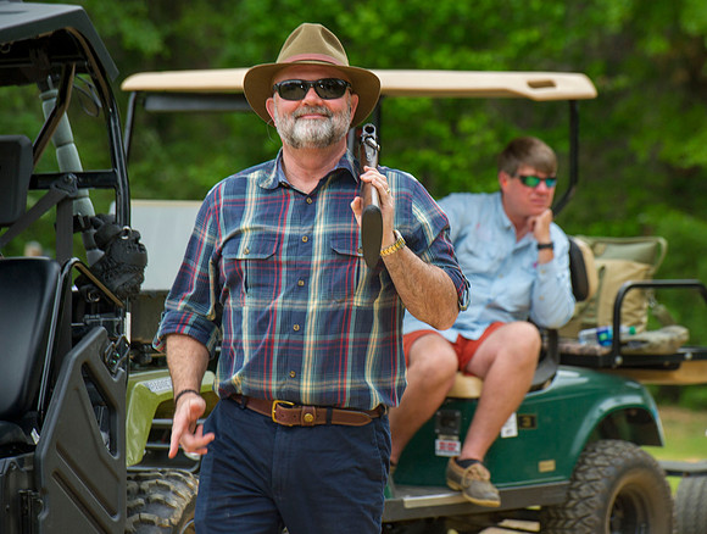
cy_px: 267
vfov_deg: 6.9
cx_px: 401
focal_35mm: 217
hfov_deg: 9.1
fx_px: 4453
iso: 200
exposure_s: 1/320
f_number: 6.3
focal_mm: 200
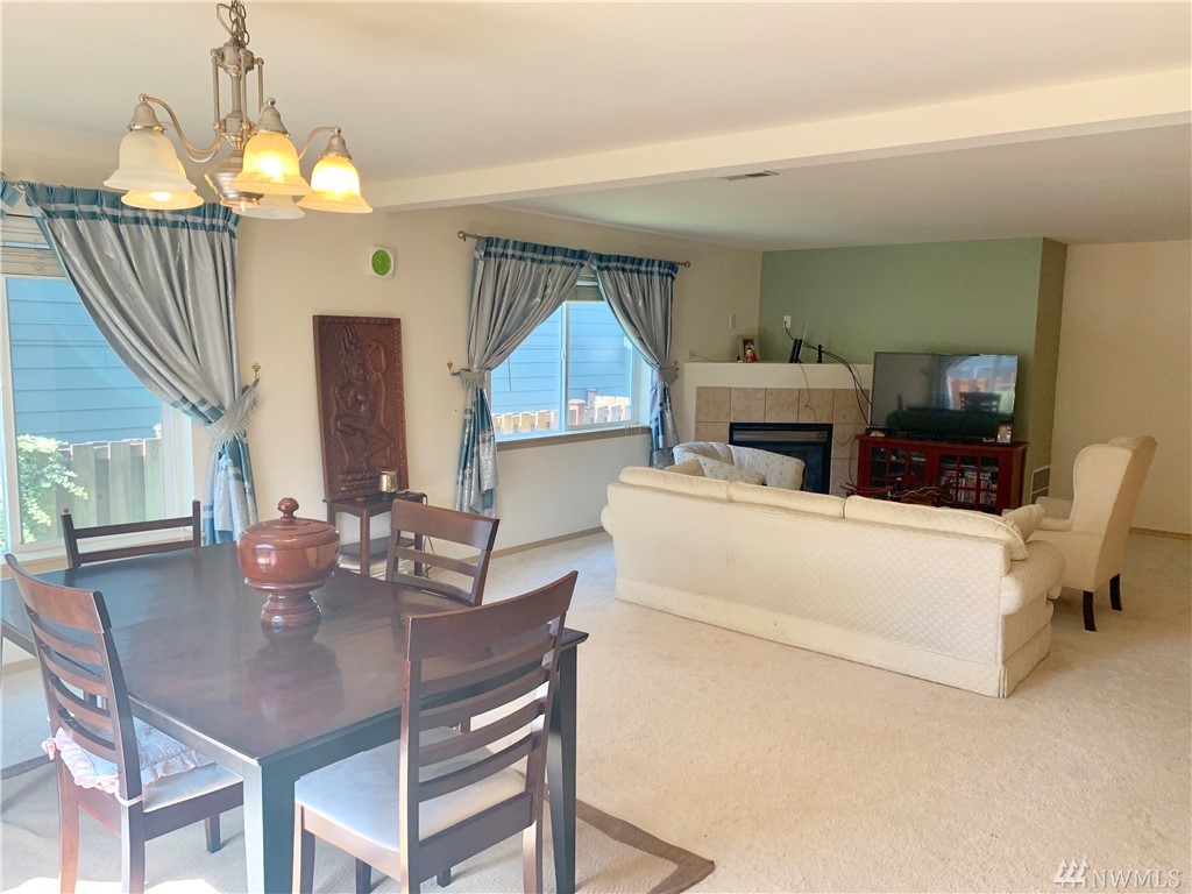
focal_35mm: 26
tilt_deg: -7.1
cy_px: 447
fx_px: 895
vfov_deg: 53.1
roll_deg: -0.9
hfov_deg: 67.3
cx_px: 596
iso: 64
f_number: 1.8
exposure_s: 1/121
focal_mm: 4.25
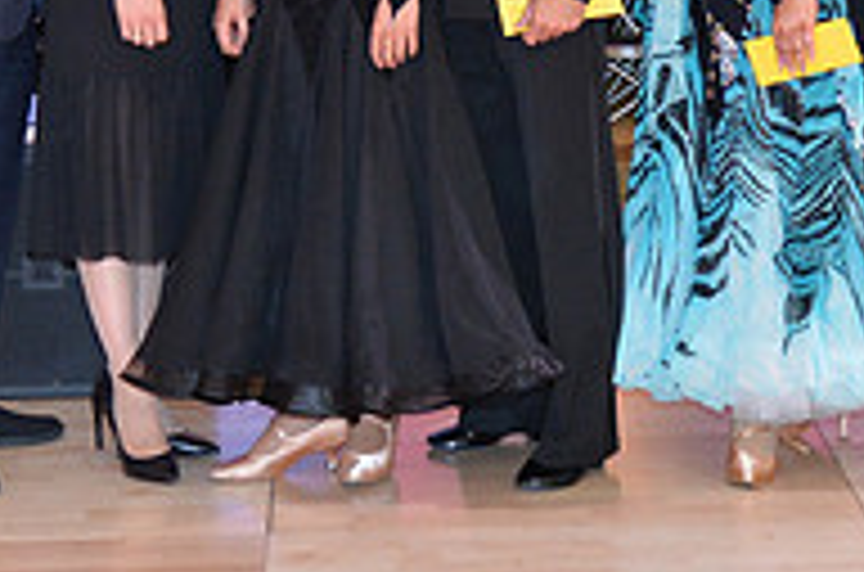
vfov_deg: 8.9
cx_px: 459
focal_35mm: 151
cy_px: -178
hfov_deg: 13.6
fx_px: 3615
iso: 2000
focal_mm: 50
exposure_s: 1/250
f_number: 4
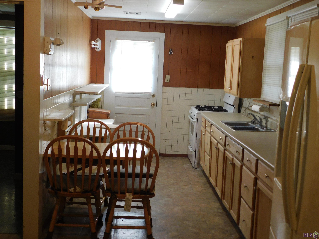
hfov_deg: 42.1
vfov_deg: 32.2
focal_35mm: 45
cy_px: 120
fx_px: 415
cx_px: 160
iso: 160
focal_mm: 8
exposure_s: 1/30
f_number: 3.7
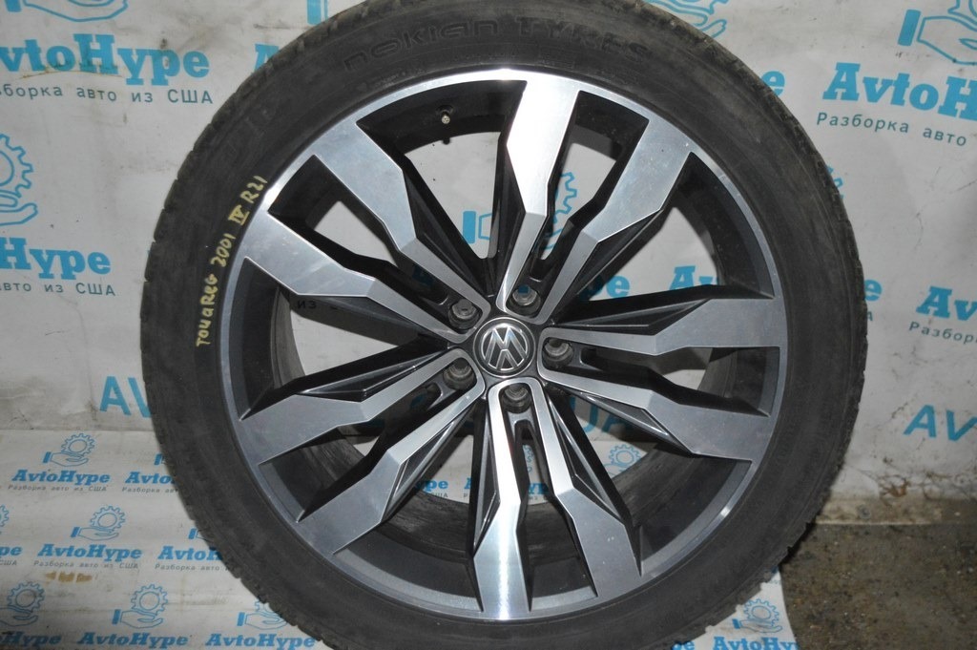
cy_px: 325
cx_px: 488
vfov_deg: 29.8
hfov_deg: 43.6
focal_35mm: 45
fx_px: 1220
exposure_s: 1/60
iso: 3200
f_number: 4.2
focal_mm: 30
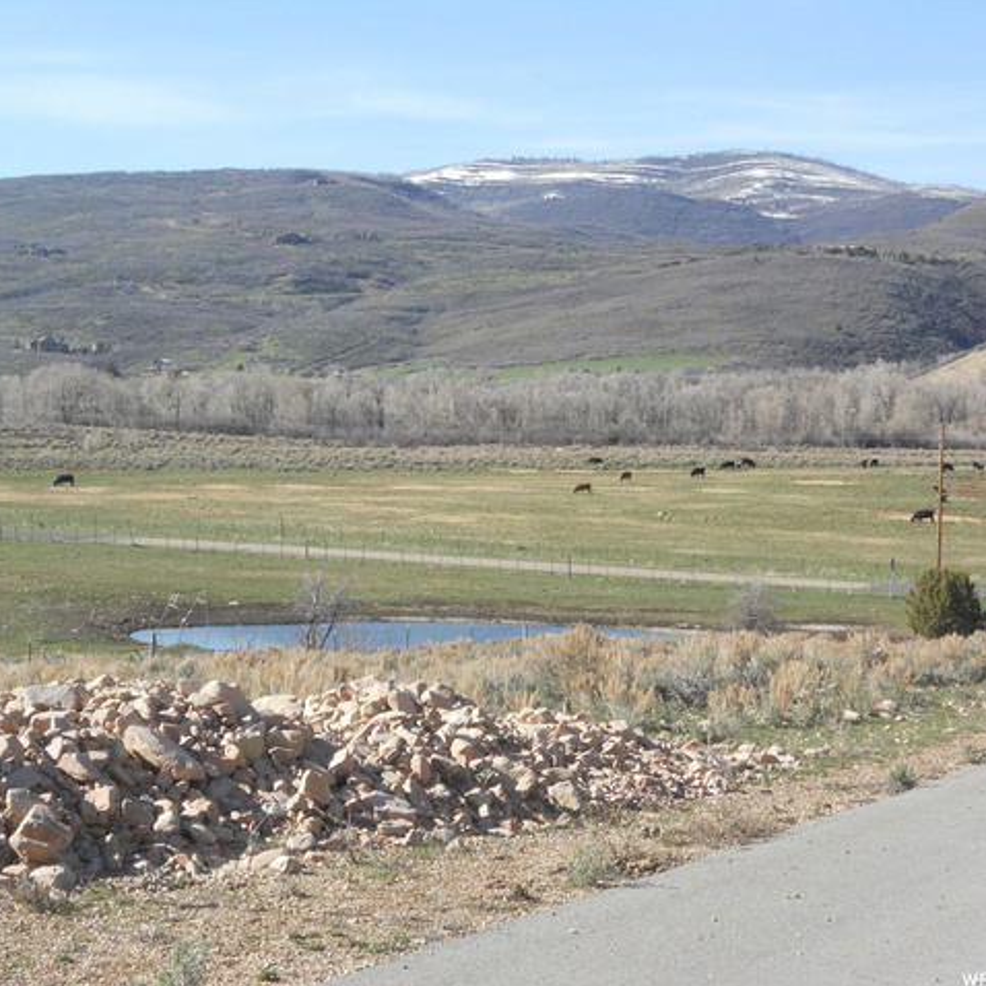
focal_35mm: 77
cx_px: 377
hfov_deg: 22.4
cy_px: 493
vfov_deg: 22.5
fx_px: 2481
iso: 80
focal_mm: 11.7
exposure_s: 1/250
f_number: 5.3
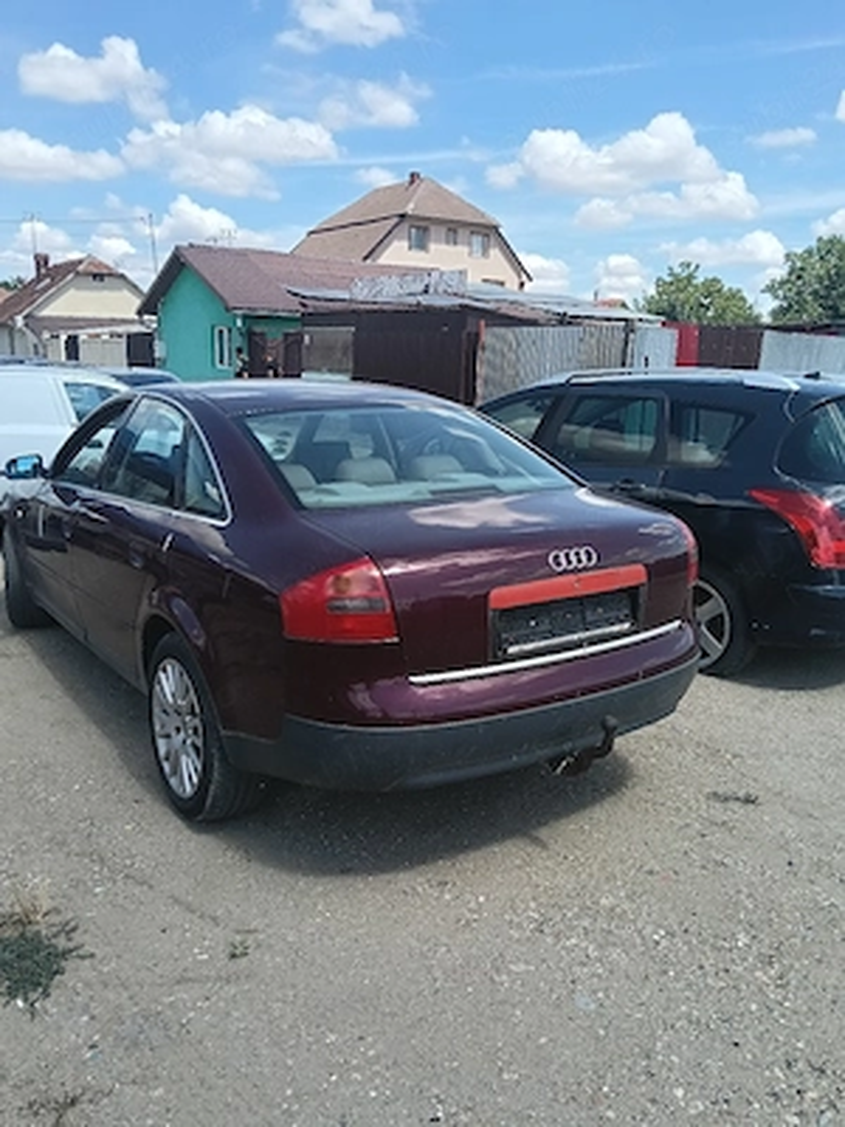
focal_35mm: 27
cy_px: 564
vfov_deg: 65.3
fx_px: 879
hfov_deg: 51.4
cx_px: 422
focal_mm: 3.98
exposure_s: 1/556
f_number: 1.8
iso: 64
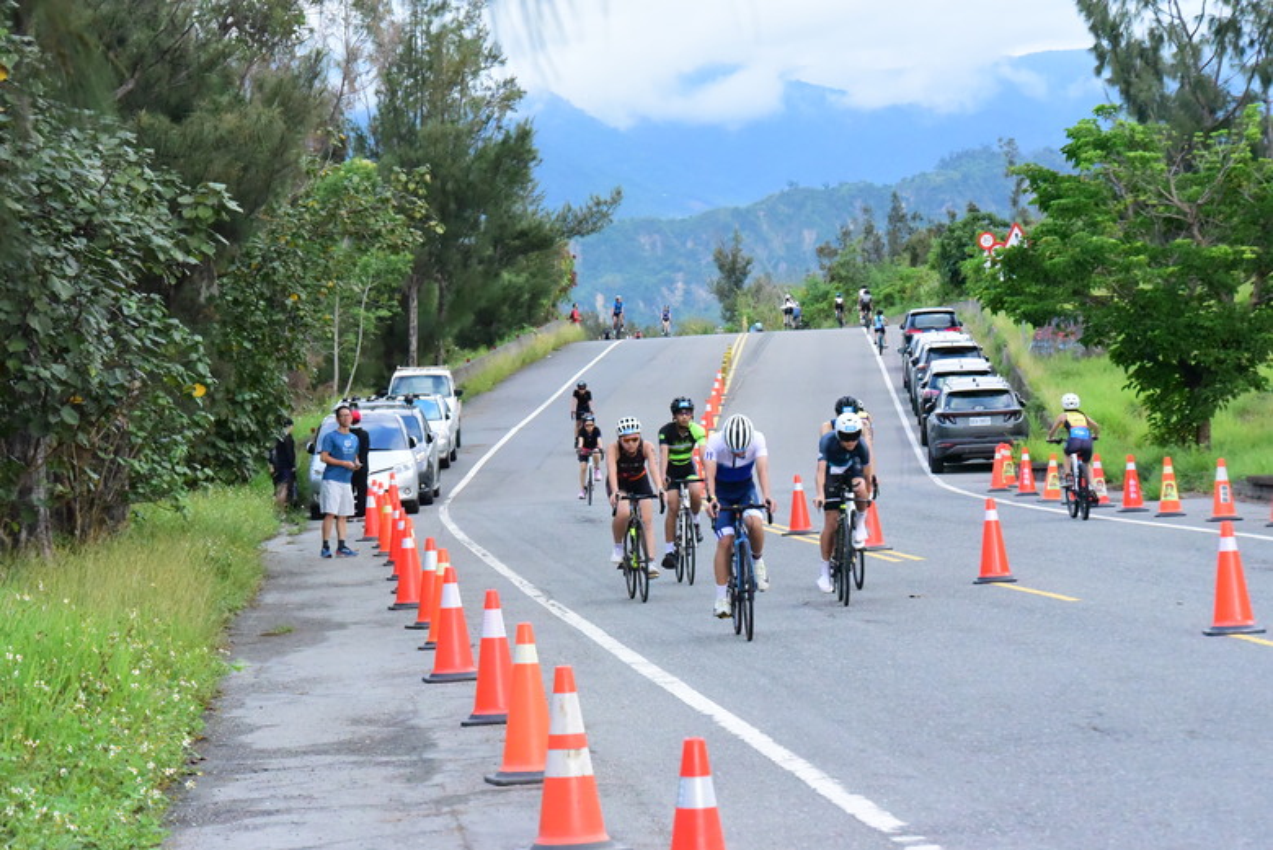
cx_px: 636
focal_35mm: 135
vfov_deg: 10.2
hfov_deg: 15.2
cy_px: 425
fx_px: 4776
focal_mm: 135
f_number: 11
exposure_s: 1/2000
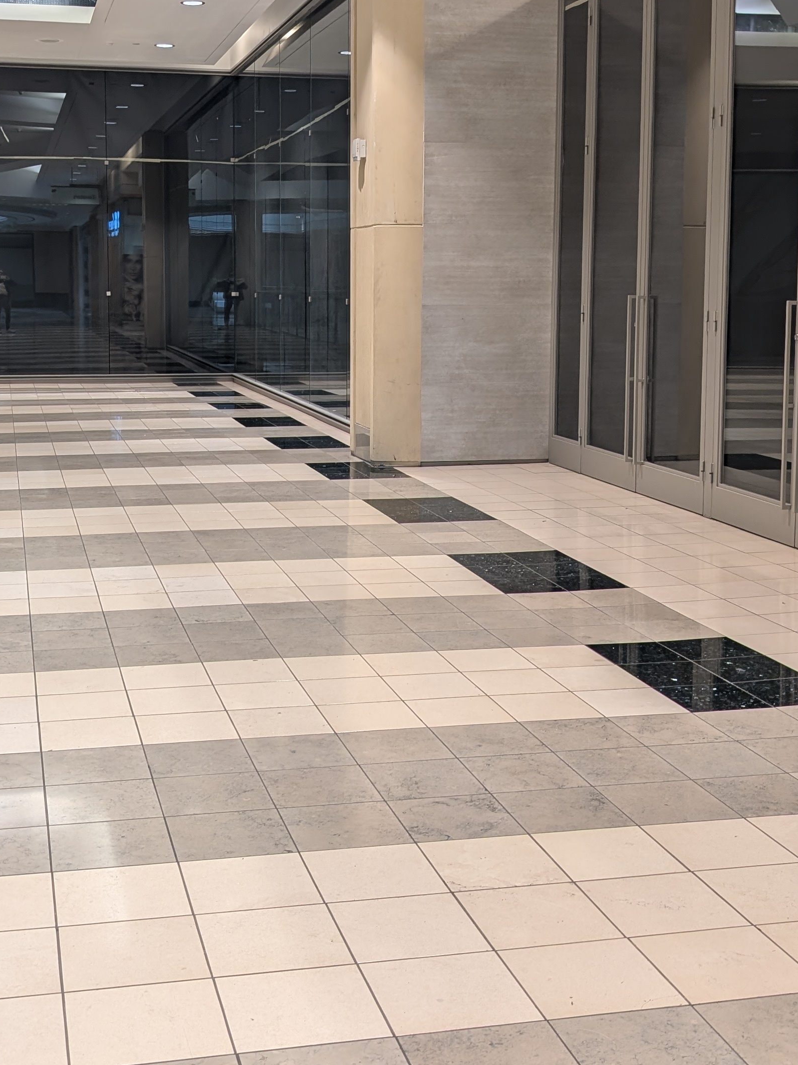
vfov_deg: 41.0
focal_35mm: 46
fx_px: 1414
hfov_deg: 31.5
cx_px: 350
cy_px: 418
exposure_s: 1/40
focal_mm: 6.9
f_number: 1.68
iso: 53
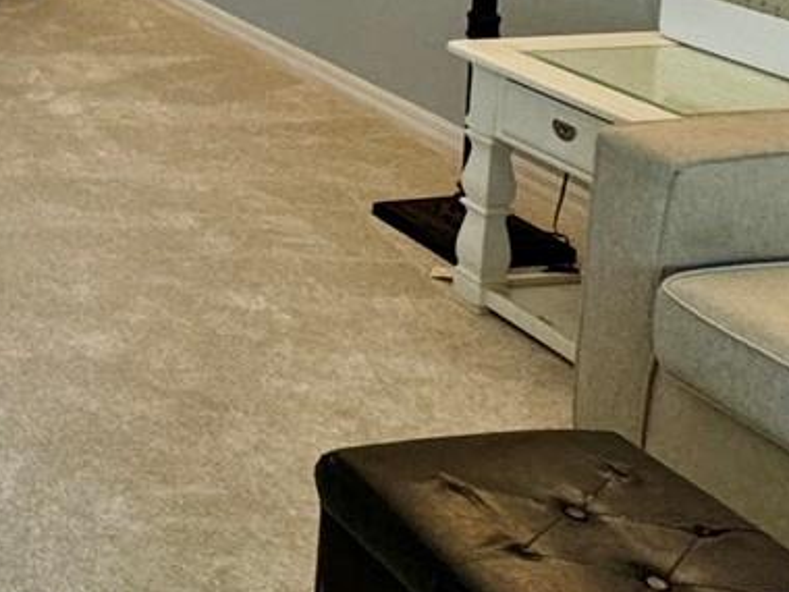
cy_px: -266
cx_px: -432
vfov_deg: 21.3
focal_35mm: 59
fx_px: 1345
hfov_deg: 24.4
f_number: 2.2
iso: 200
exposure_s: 1/60
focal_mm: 2.22
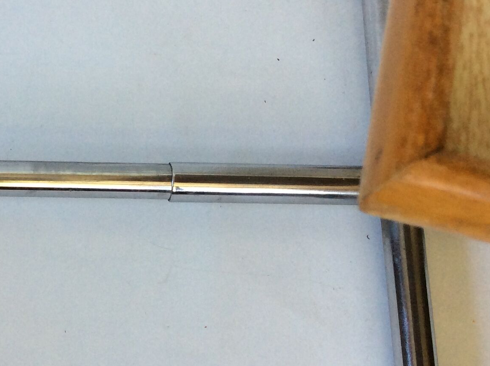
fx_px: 1017
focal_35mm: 72
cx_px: 119
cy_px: 207
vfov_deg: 20.4
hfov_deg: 26.7
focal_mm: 3.3
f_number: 2.4
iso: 64
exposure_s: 1/25
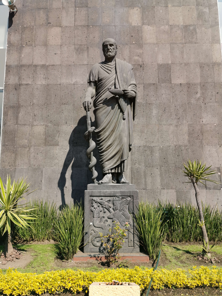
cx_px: 111
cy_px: 148
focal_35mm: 27
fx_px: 231
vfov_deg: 65.3
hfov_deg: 51.4
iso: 50
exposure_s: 1/2874
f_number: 1.6
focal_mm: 5.56
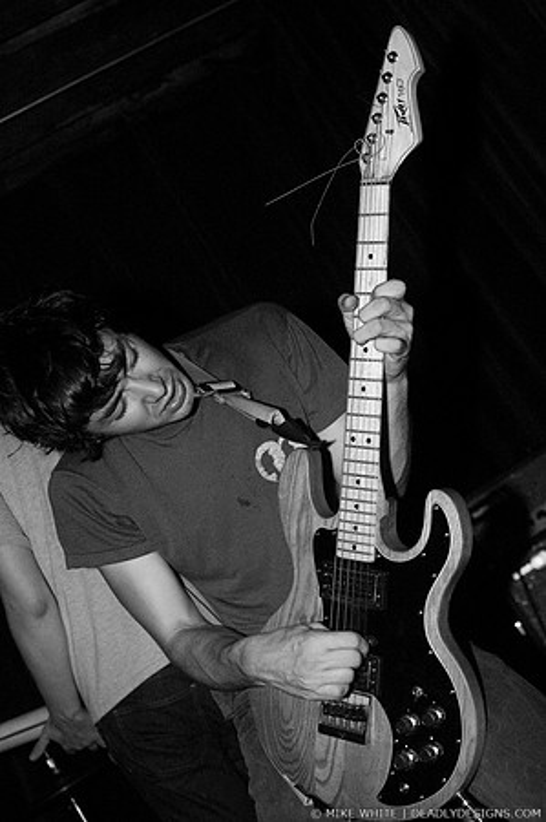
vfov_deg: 37.9
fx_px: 1197
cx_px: 273
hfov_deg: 25.7
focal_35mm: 52
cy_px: 411
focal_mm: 35
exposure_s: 1/30
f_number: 2.8
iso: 1600
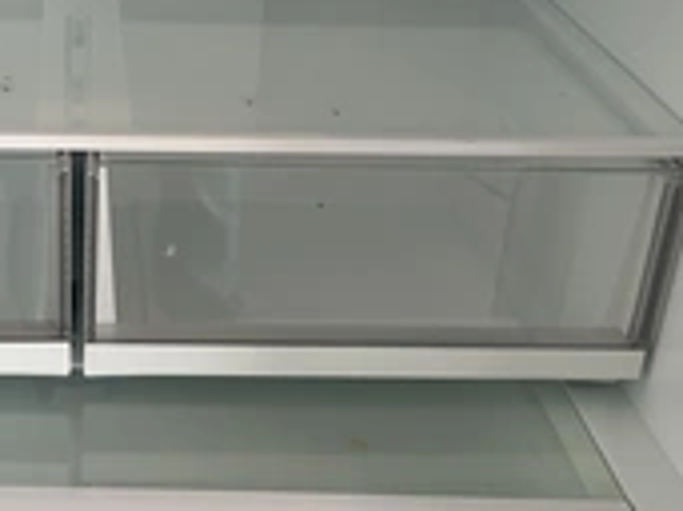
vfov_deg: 21.6
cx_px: 128
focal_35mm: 68
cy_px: 267
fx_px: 1341
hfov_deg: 27.9
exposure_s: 1/60
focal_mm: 3
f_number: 1.8
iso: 40
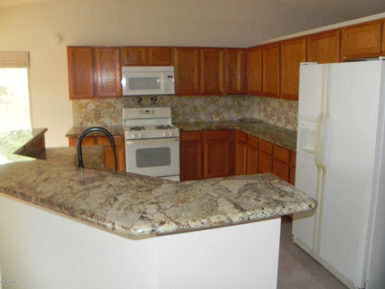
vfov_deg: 51.4
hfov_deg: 65.3
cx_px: 194
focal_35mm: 27
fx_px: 300
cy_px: 142
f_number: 2.8
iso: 200
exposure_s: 1/30
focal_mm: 4.6
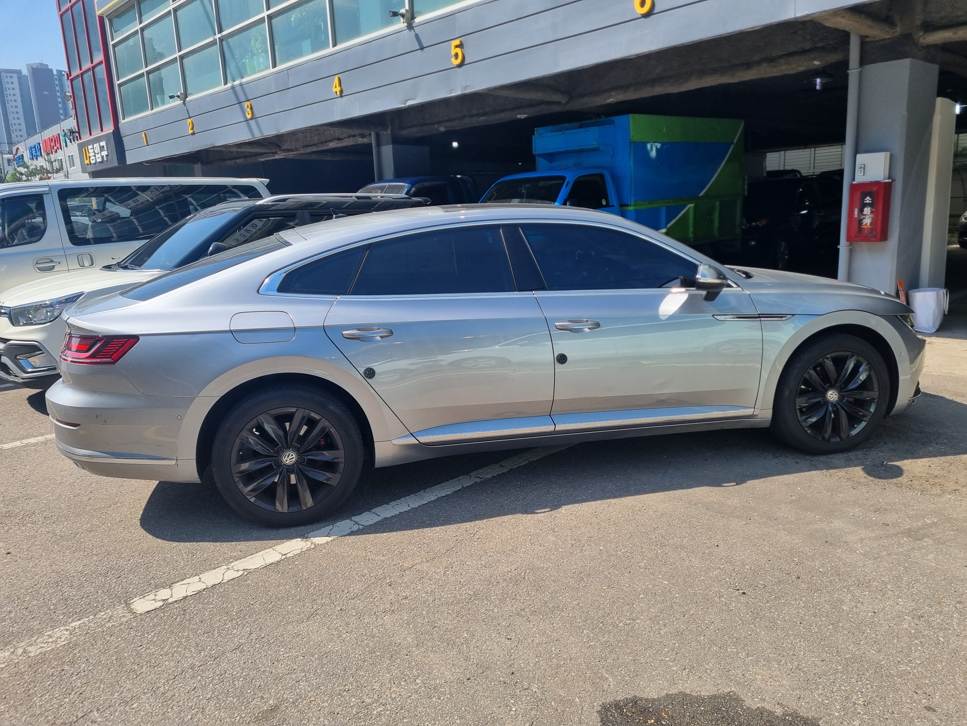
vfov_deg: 53.1
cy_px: 363
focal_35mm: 26
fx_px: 726
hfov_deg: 67.3
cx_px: 484
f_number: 1.8
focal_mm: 5.4
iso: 50
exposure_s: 1/1728
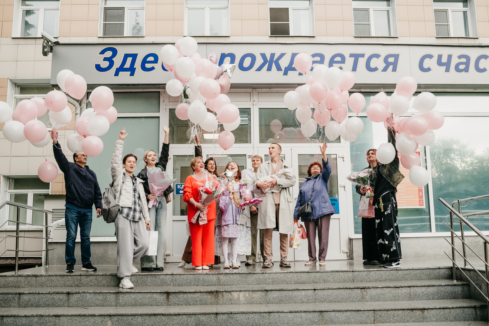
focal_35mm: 36
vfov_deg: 36.8
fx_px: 490
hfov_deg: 53.0
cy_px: 163
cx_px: 244
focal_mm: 35
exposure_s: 1/400
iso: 800
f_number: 4
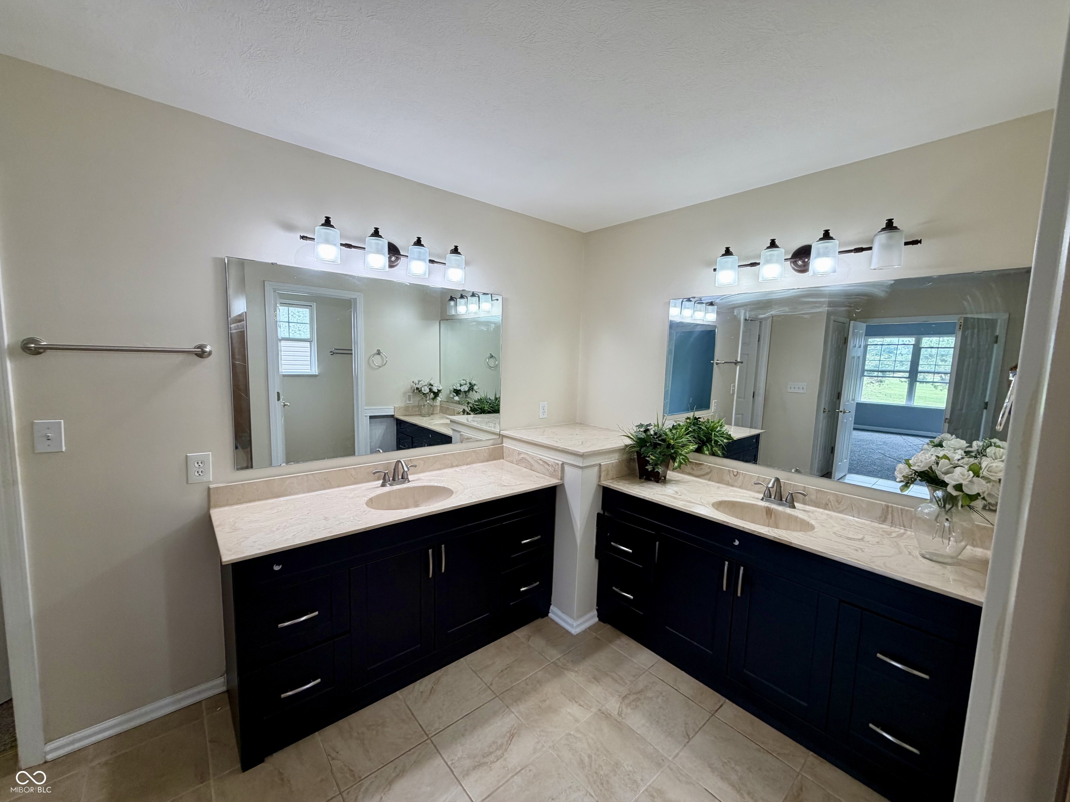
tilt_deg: -5.9
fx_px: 433
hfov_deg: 102.1
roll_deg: -1.0
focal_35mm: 14
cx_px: 535
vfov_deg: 85.7
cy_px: 401
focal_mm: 2.22
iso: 125
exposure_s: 1/120
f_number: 2.2
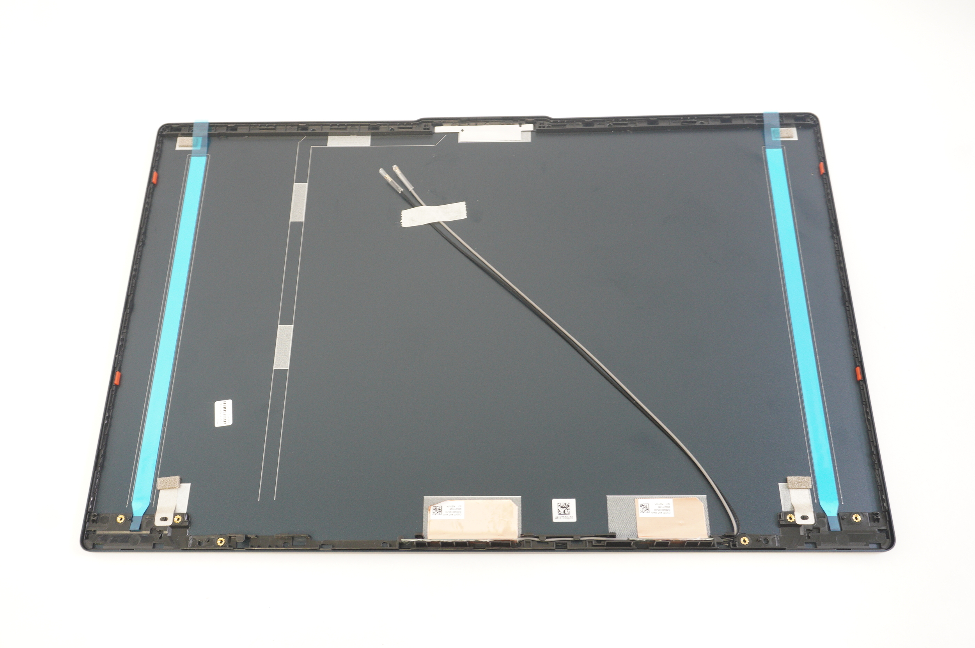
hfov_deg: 59.5
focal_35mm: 32
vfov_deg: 41.6
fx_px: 852
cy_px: 324
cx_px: 488
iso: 640
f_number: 5.6
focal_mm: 21
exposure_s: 1/13
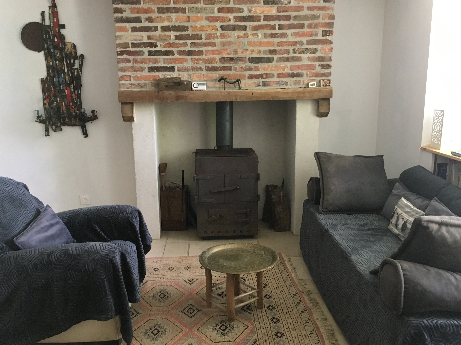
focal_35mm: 32
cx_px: 235
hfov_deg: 56.8
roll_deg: +1.4
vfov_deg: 44.2
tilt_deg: -9.8
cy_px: 175
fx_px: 426
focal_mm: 4.15
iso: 200
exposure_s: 1/33
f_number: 2.2
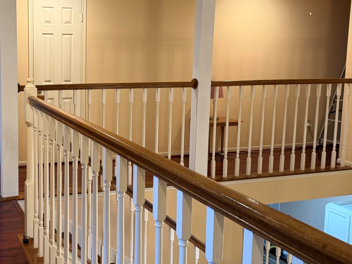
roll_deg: -0.1
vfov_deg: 32.1
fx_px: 458
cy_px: 104
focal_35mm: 45
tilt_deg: -7.1
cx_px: 81
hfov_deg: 40.7
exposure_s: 1/60
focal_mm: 6.76
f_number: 1.78
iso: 200
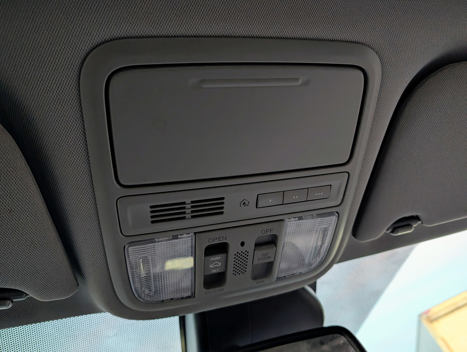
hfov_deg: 71.5
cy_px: 176
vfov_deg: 56.9
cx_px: 234
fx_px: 324
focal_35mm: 24
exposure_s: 1/50
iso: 497
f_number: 1.68
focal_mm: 6.9
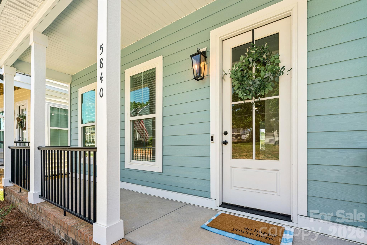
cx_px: 184
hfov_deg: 96.0
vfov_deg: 73.1
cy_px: 122
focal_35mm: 16
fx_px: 165
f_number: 9
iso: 100
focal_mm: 16.2
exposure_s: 1/60
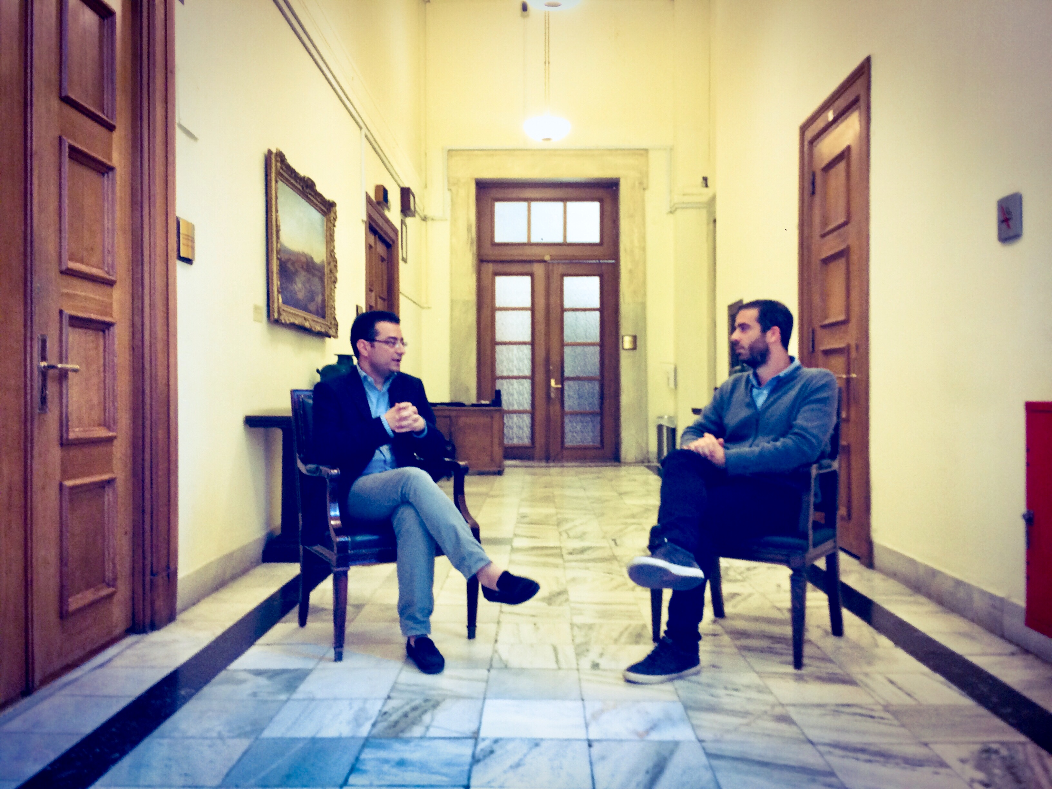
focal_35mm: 29
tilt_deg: +0.1
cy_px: 394
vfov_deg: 48.2
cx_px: 526
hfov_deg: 61.7
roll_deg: -0.7
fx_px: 881
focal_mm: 4.15
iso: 125
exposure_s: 1/33
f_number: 2.2
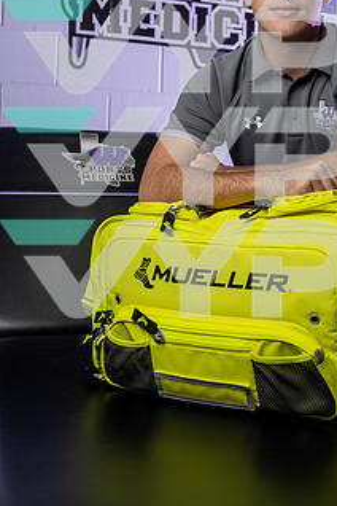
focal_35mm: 51
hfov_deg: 26.3
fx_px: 716
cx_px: 237
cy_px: 158
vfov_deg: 38.3
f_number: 4.5
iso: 250
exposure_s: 1/250
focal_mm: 36
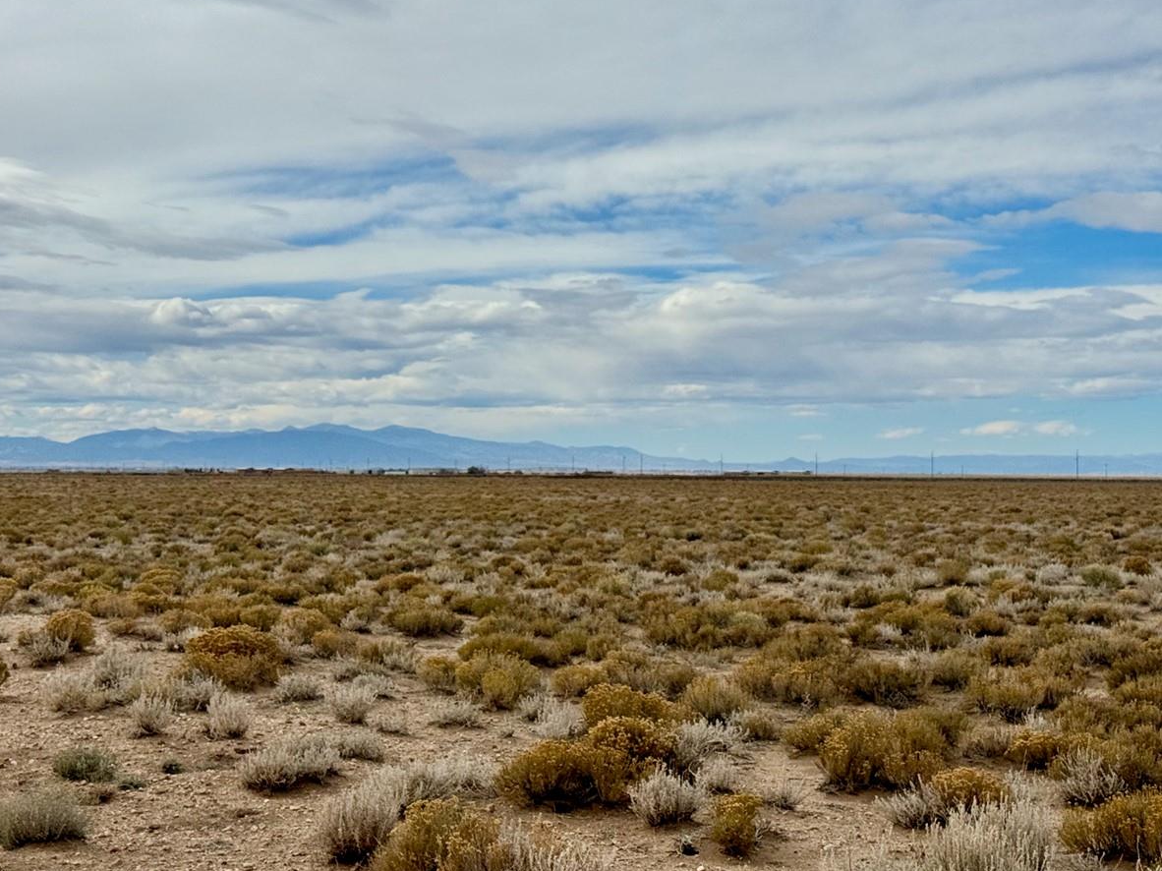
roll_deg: -0.4
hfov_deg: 29.8
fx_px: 2181
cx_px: 661
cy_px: 331
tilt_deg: +2.8
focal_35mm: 65
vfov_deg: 22.5
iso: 64
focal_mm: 6.76
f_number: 1.78
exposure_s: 1/10526
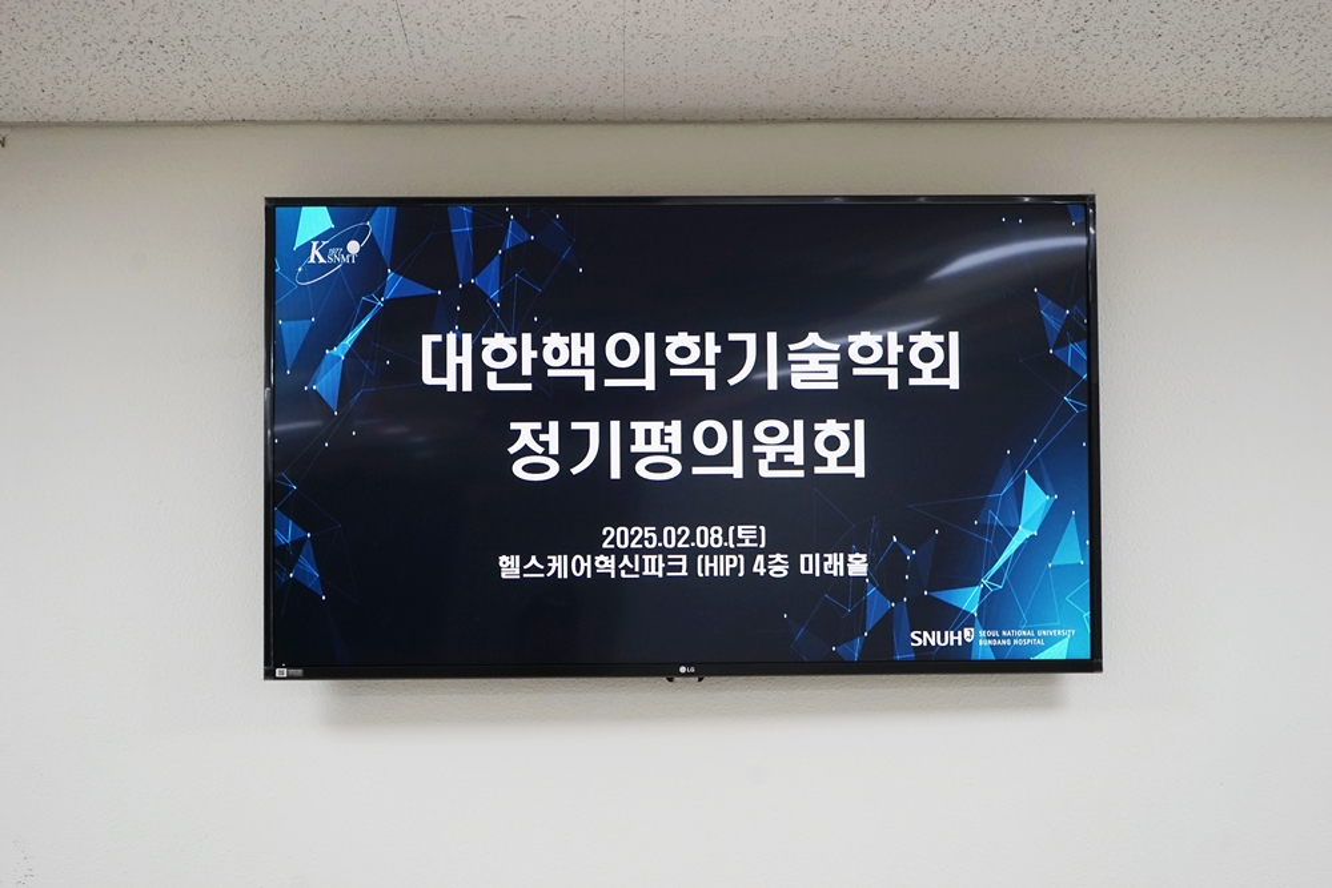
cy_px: 444
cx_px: 666
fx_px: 2590
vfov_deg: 19.5
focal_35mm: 70
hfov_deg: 28.8
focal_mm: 70
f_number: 6.3
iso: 800
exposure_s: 1/100
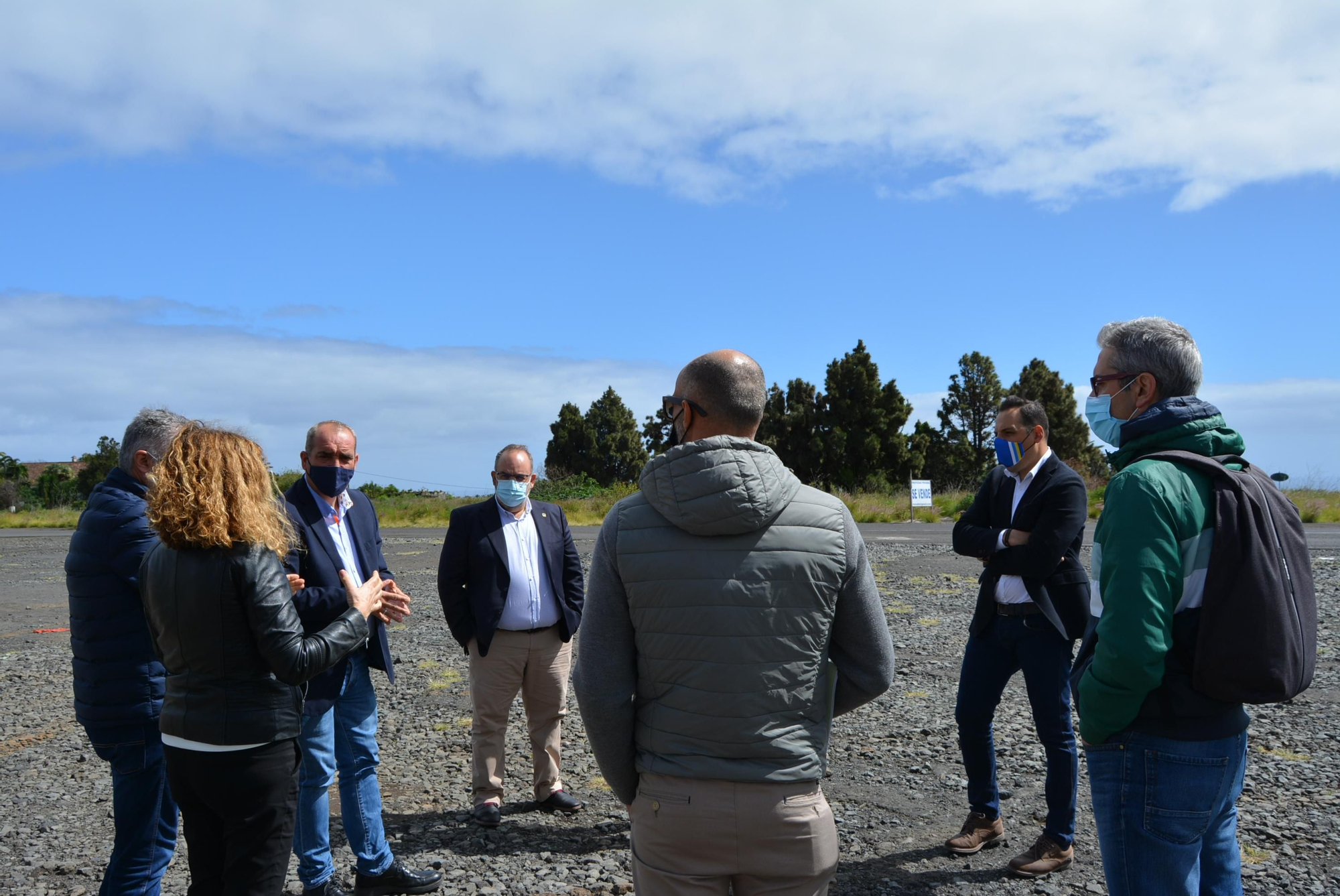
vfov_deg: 43.7
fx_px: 1118
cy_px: 448
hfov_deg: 61.9
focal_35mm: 30
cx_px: 670
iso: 100
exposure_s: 1/320
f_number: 9
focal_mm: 20
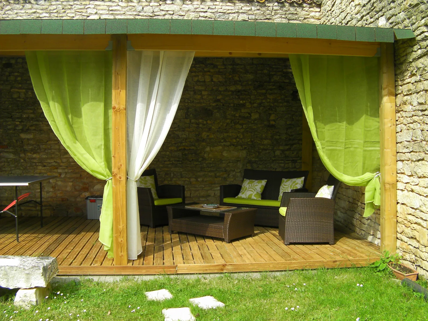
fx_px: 470
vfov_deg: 37.7
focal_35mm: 38
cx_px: 214
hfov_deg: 49.0
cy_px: 160
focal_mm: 6.8
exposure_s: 1/145
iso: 50
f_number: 3.5
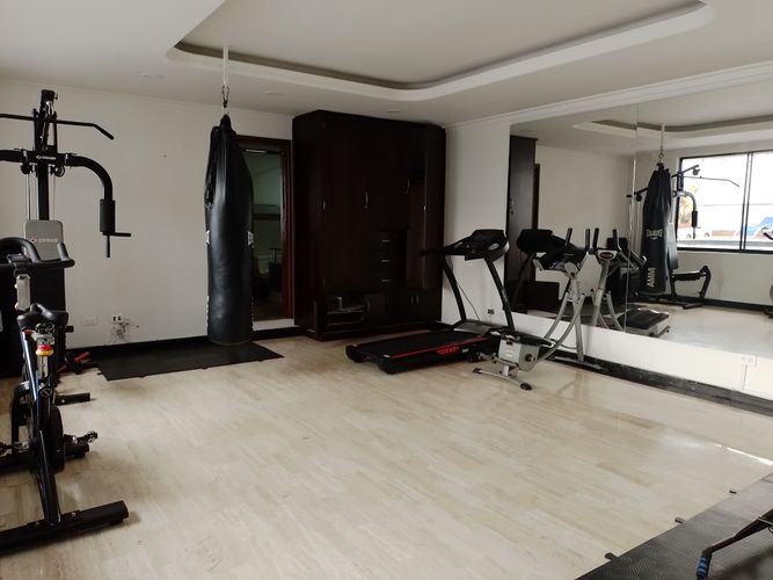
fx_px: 781
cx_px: 386
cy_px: 290
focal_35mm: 35
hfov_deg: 52.6
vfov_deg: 40.7
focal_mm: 3.94
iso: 61
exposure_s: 1/50
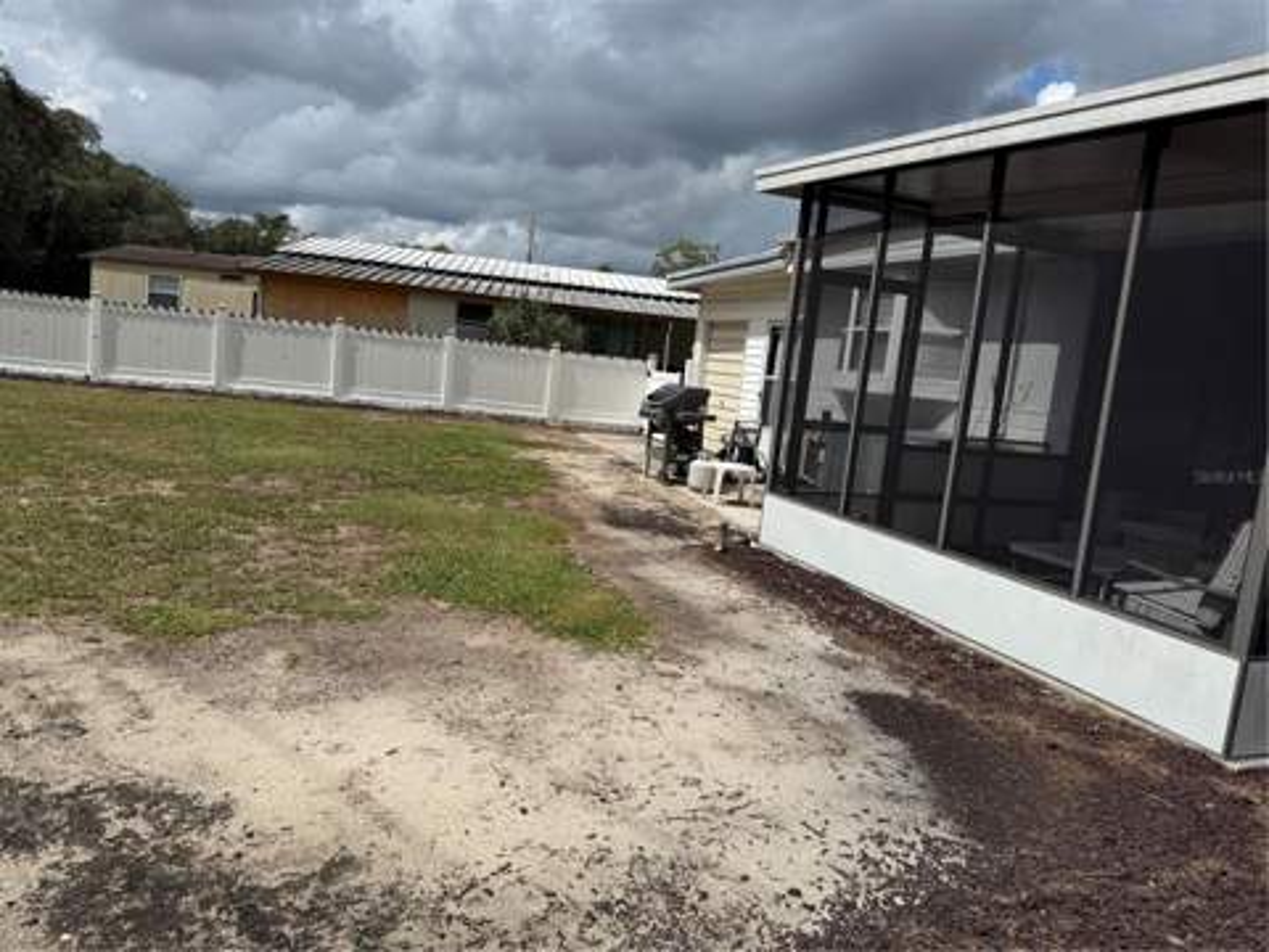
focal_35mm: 24
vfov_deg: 56.8
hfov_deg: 71.6
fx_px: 880
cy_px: 476
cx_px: 634
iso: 80
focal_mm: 6.76
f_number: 1.78
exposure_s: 1/9091
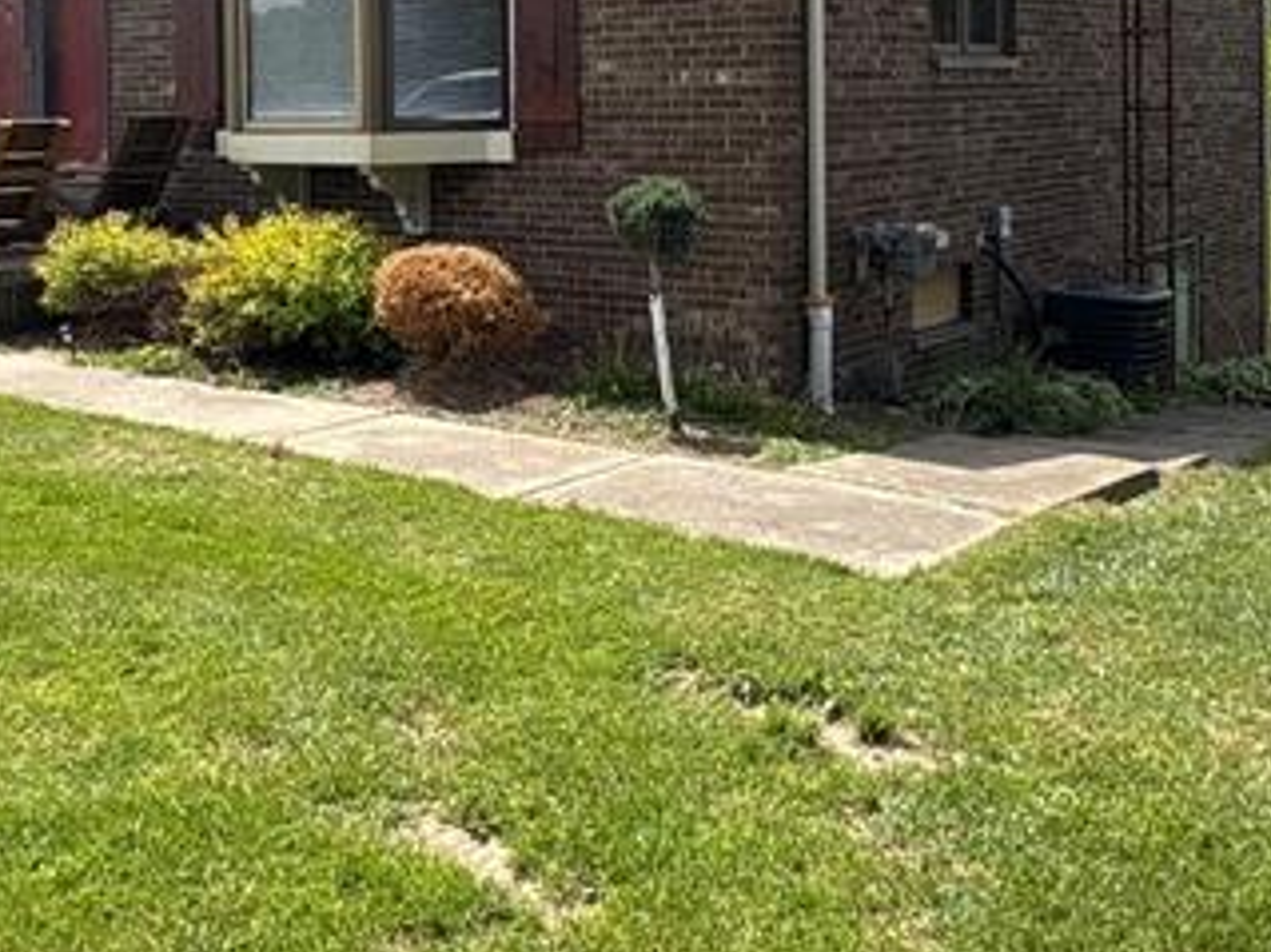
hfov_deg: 41.9
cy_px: 139
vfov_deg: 31.0
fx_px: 1652
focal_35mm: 45
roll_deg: +1.4
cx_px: 522
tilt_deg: -1.5
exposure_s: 1/1477
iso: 50
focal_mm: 2.22
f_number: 2.2
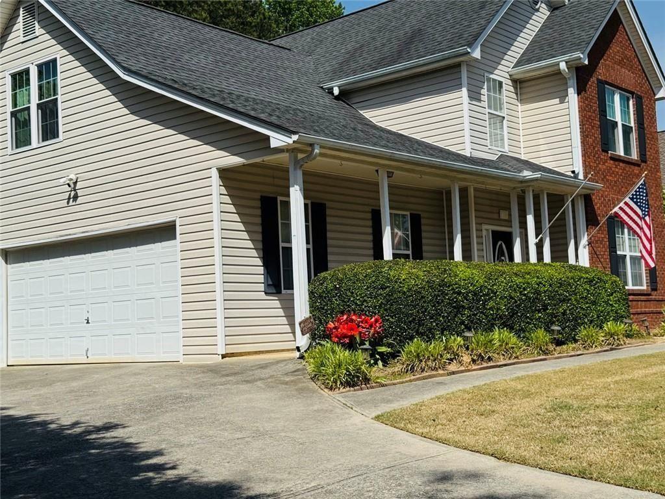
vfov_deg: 30.3
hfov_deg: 39.7
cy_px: 250
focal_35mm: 48
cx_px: 332
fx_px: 922
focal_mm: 6.76
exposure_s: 1/7937
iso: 64
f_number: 1.78
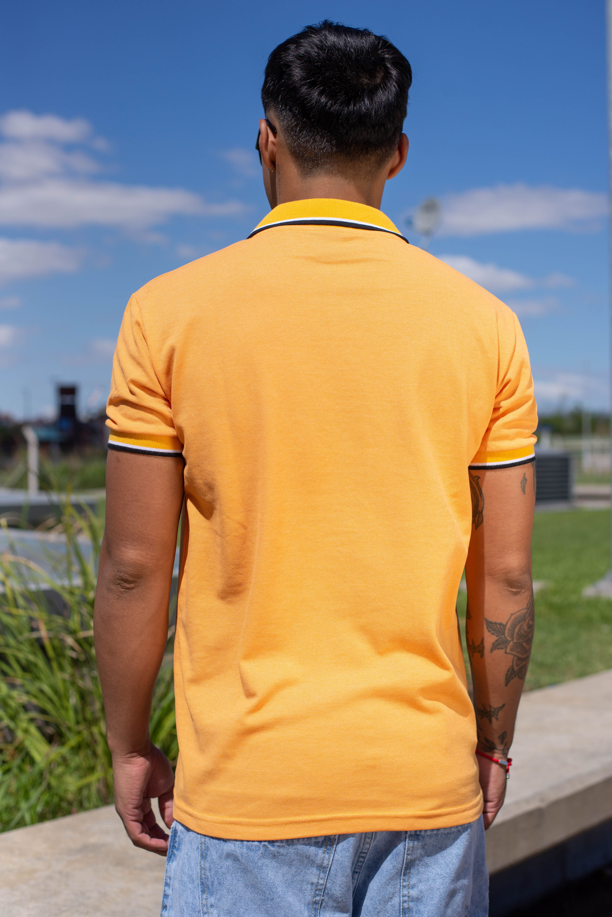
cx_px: 306
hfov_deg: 27.0
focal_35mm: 50
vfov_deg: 39.6
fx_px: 1274
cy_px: 458
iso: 160
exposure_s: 1/4000
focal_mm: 50
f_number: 4
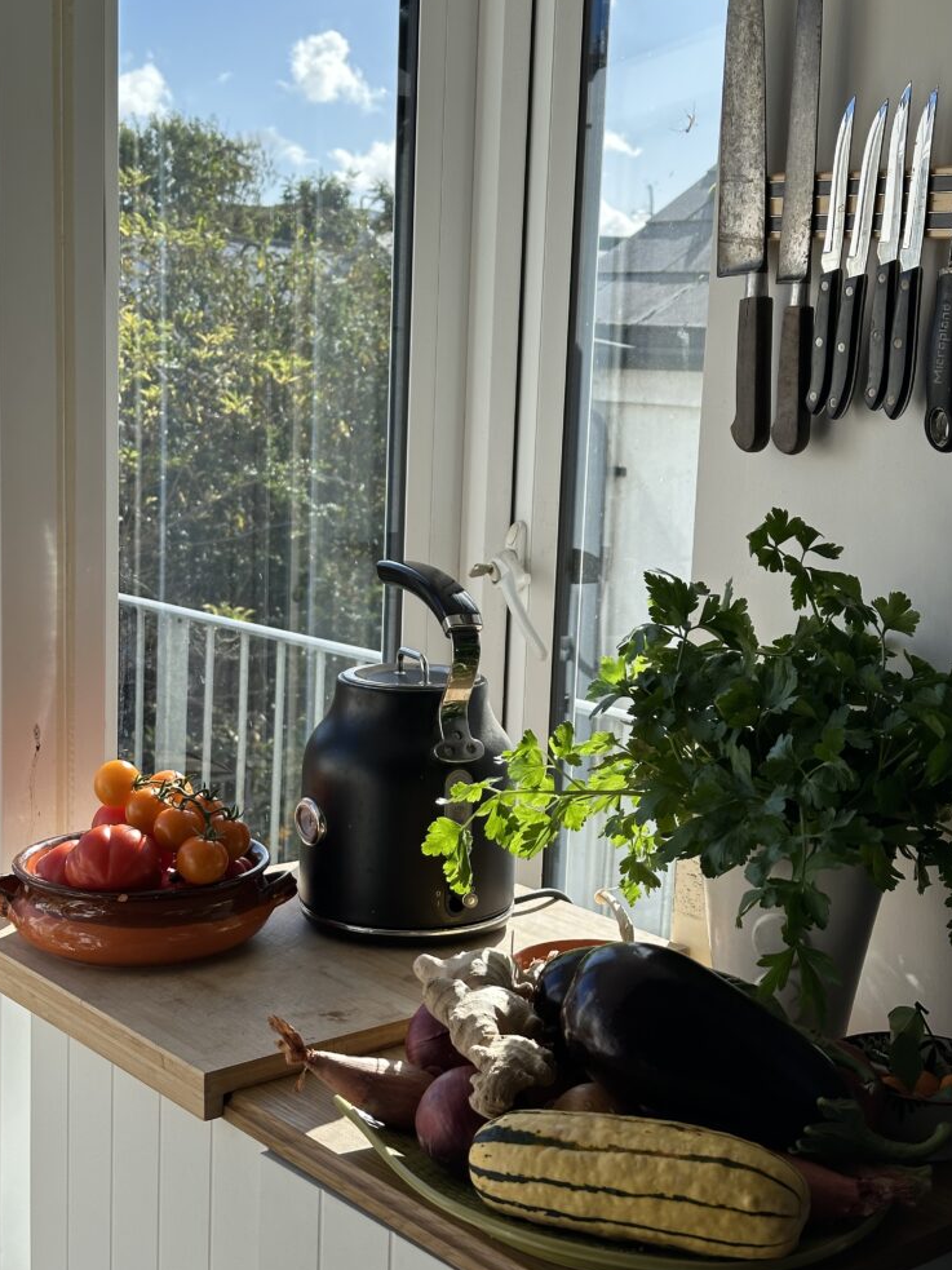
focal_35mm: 50
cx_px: 482
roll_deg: -3.5
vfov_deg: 38.2
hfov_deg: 29.1
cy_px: 646
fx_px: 1834
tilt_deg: -9.0
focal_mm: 6.86
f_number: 1.78
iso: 64
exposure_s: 1/1667
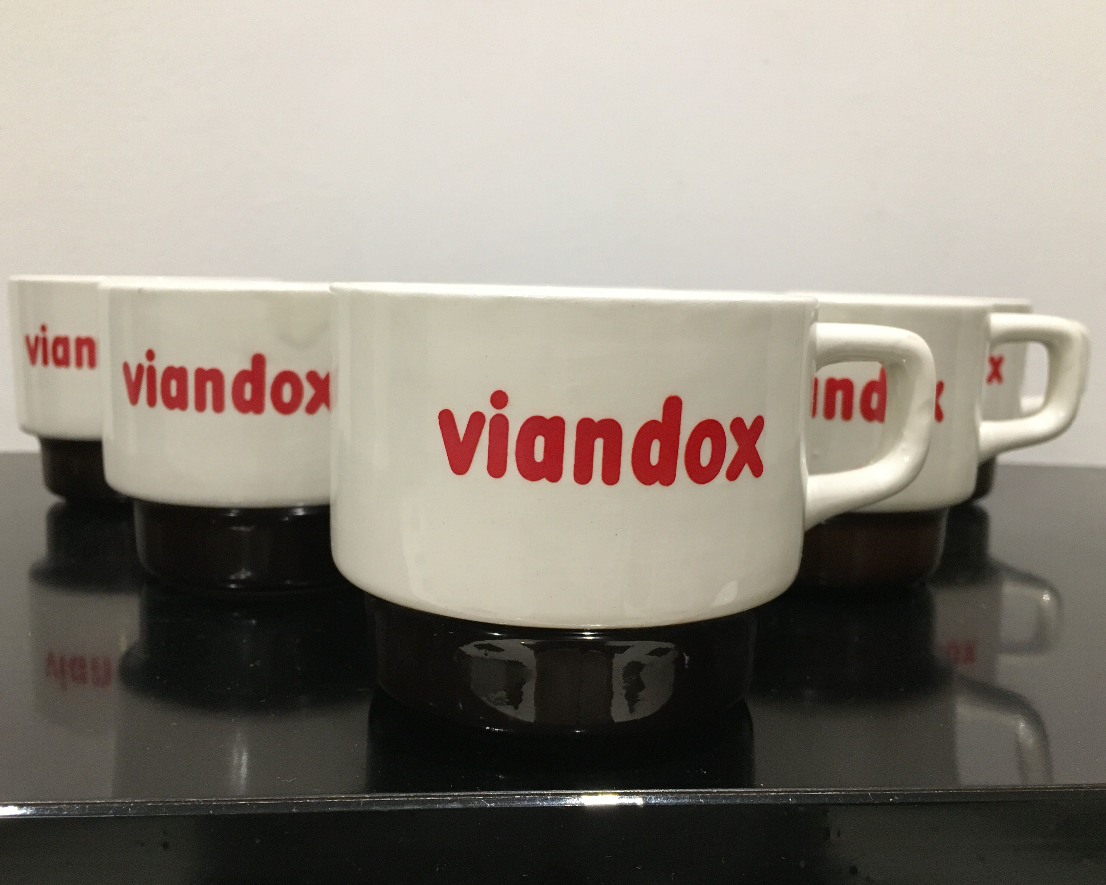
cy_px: 435
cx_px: 558
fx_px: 1015
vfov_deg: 47.1
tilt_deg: -7.8
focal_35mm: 31
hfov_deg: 57.2
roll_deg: -2.4
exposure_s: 1/33
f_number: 2.2
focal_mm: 4.15
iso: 200
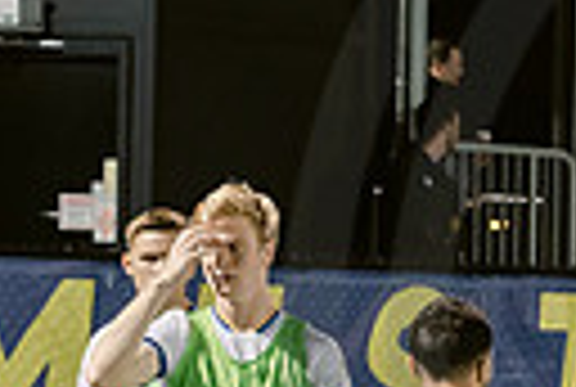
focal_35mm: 316
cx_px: 1080
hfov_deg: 6.4
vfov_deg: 4.4
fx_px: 5068
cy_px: 353
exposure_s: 1/250
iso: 2500
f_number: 4
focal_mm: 70
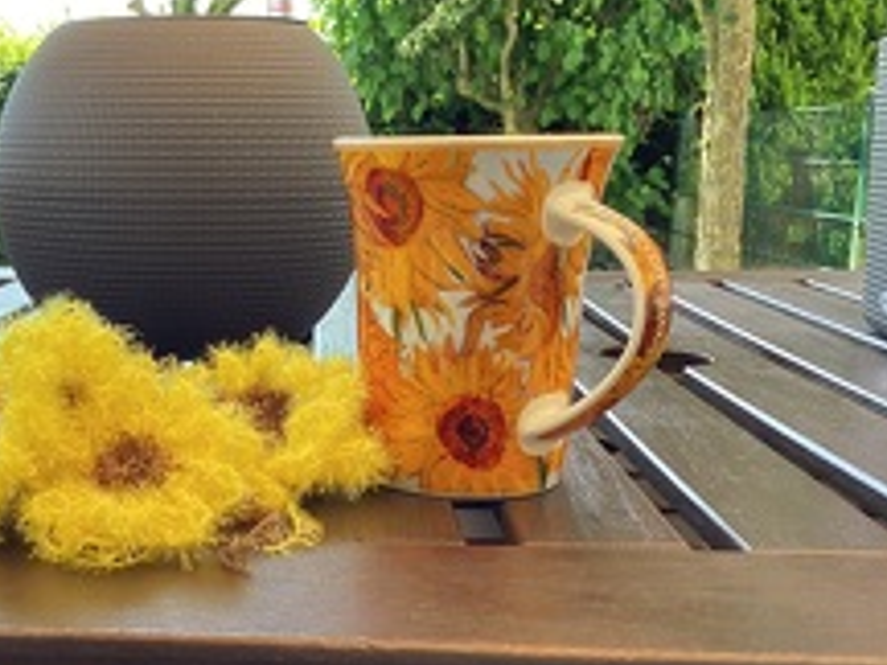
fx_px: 1281
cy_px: 419
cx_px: 203
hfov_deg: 37.1
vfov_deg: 29.0
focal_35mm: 50
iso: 40
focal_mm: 3.3
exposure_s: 1/120
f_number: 2.4
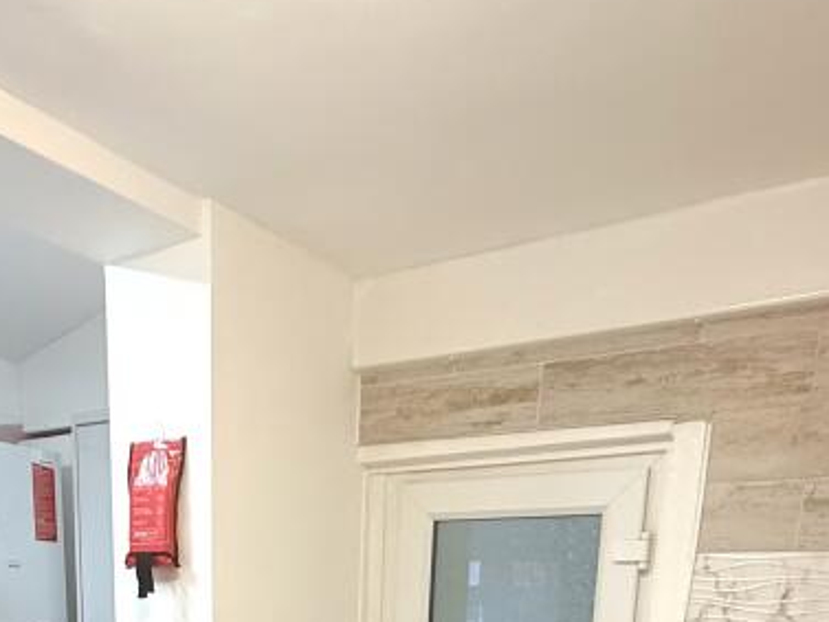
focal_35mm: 38
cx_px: 308
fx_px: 910
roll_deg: -1.8
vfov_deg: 30.0
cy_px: 811
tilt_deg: -13.6
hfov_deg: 48.5
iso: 320
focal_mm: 2.22
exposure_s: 1/121
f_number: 2.2
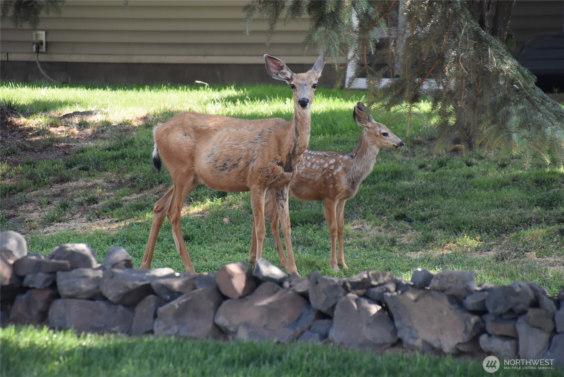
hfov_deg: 7.4
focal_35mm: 278
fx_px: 4350
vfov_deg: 5.0
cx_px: 282
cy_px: 188
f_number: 6.3
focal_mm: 185
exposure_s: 1/250
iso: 800
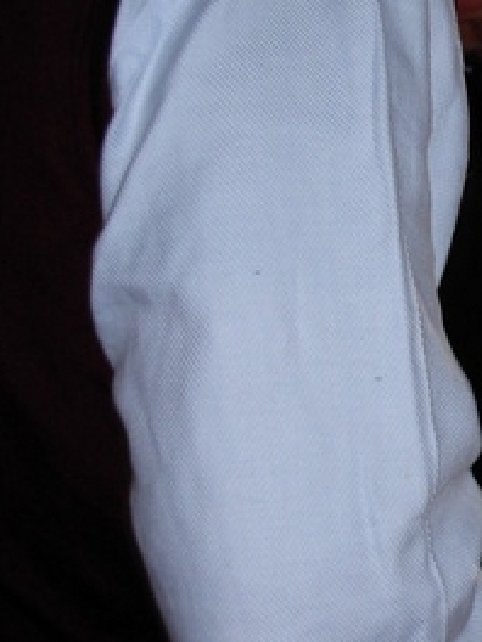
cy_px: 270
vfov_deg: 21.3
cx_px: 555
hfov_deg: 15.6
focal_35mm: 92
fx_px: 1708
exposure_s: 1/22.6
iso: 79
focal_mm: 6.3
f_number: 2.9
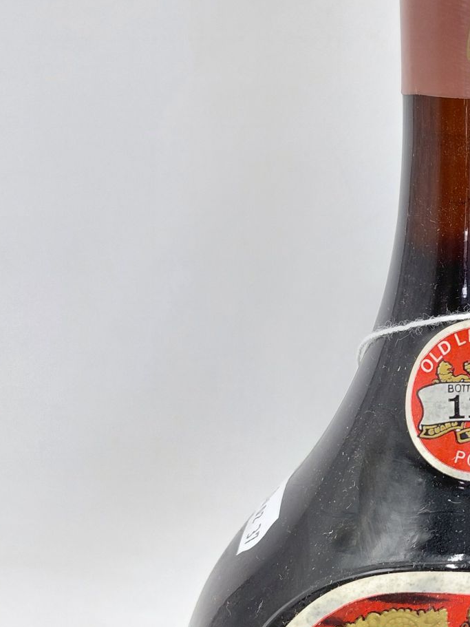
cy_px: 390
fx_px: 1014
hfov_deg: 24.5
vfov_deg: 34.2
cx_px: 506
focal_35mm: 56
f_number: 1.8
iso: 125
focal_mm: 4.69
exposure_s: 1/50.1
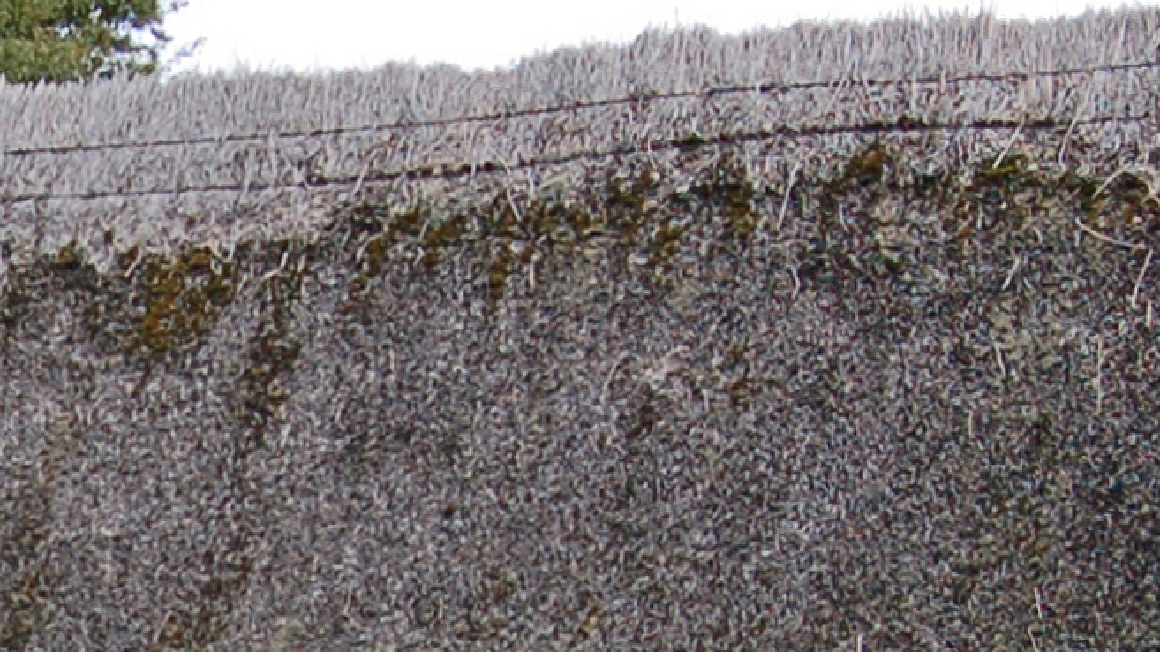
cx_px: -265
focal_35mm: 187
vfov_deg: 6.4
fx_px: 5750
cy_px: 899
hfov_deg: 11.3
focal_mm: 26
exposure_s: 1/200
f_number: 7.1
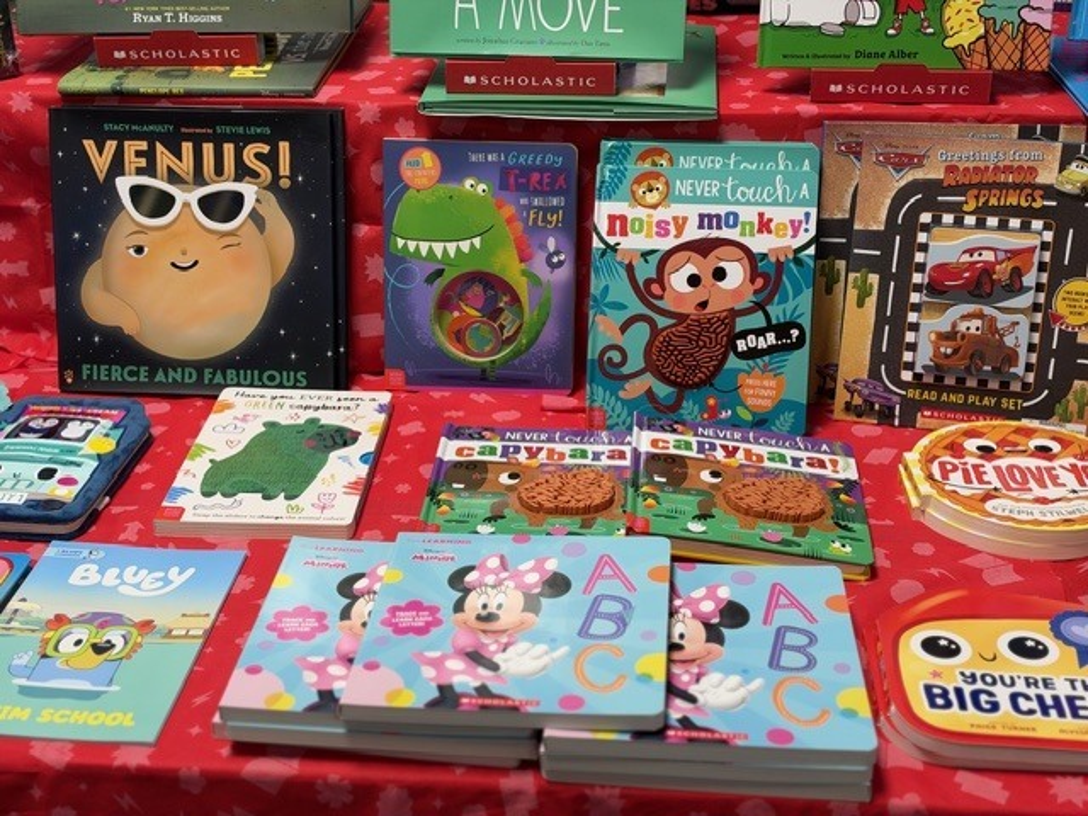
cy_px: 408
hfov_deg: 39.7
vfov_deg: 30.3
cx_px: 544
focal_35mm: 48
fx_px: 1509
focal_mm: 6.93
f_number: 1.8
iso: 80
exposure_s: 1/60
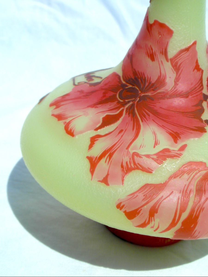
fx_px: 425
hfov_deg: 27.5
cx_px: 104
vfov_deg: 36.2
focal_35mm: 53
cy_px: 138
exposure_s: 1/750
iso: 80
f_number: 6
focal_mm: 8.7
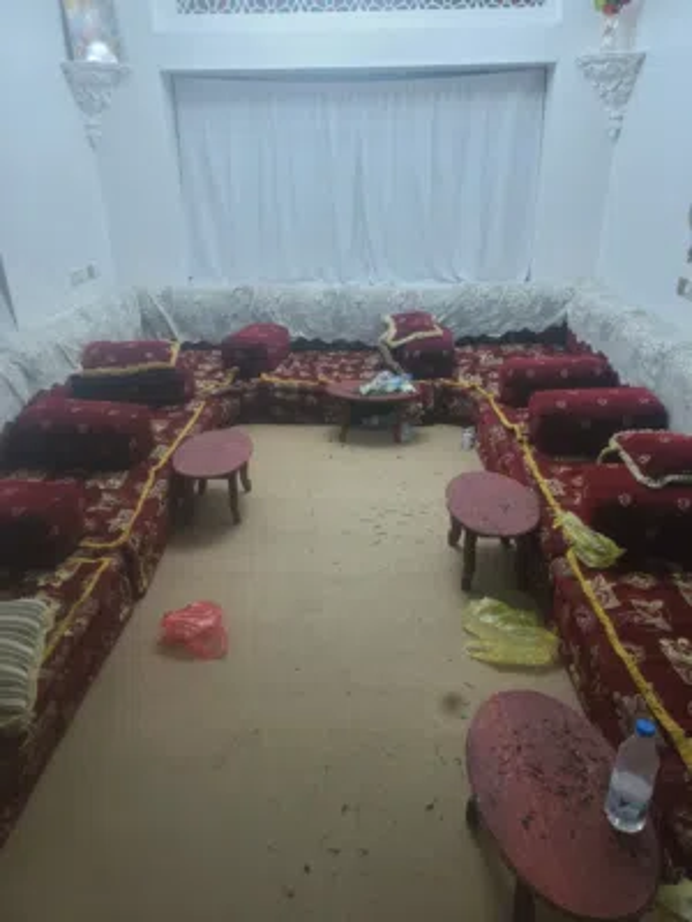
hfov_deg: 54.9
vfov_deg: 69.4
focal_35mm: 25
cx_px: 346
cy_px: 461
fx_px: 666
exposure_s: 1/39
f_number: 1.8
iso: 400
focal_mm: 7
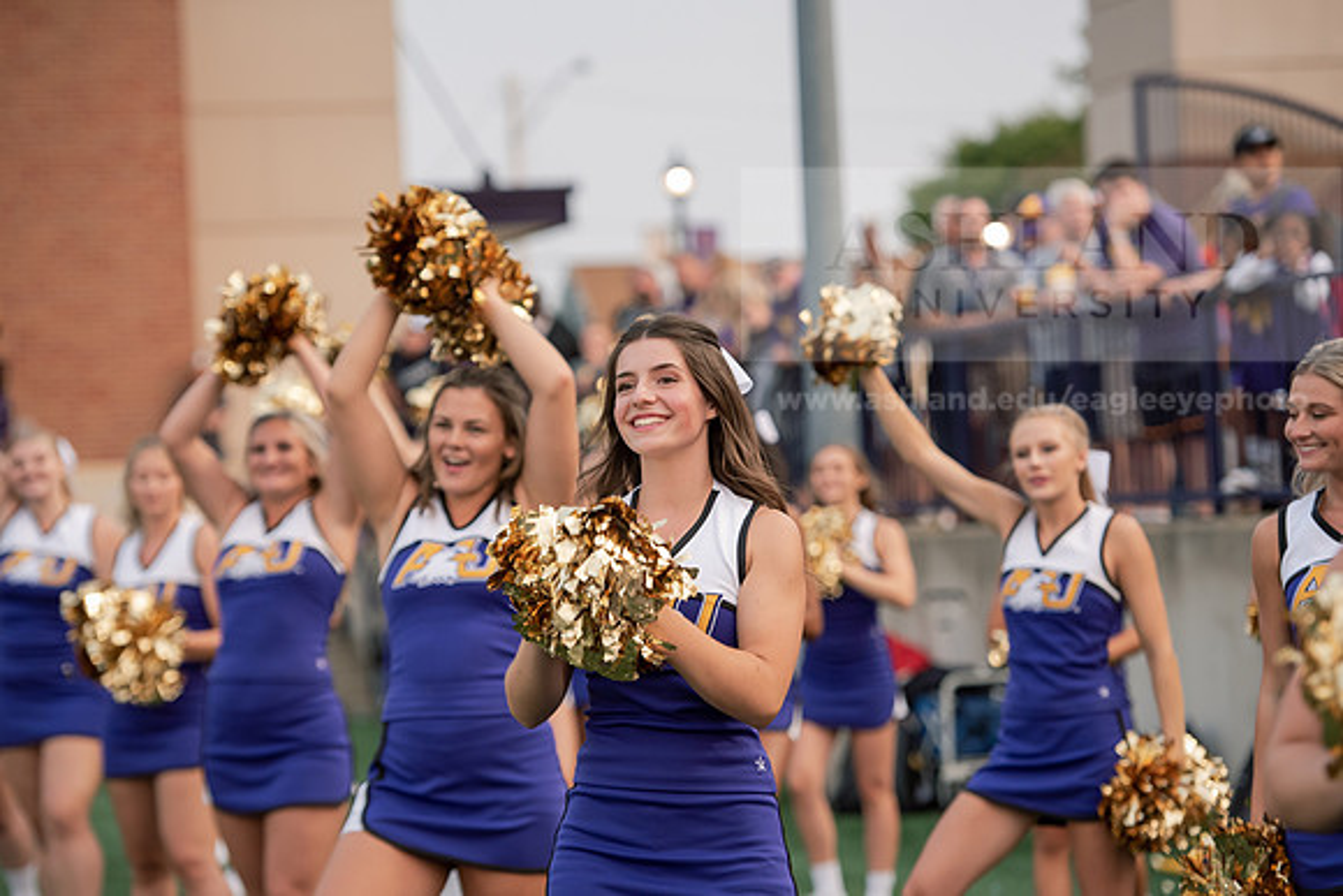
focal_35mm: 122
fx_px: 4552
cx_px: 672
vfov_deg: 11.2
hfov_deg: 16.8
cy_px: 448
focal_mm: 122
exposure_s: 1/1000
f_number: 3.5
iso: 1250
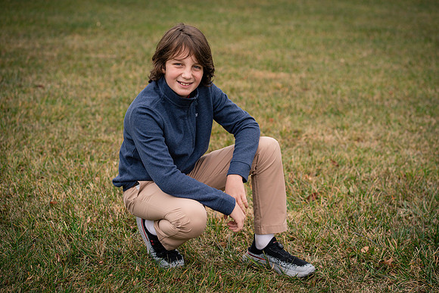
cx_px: 229
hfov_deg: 22.9
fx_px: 1082
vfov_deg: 15.4
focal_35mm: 89
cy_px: 153
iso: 320
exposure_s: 1/800
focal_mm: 85
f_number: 4
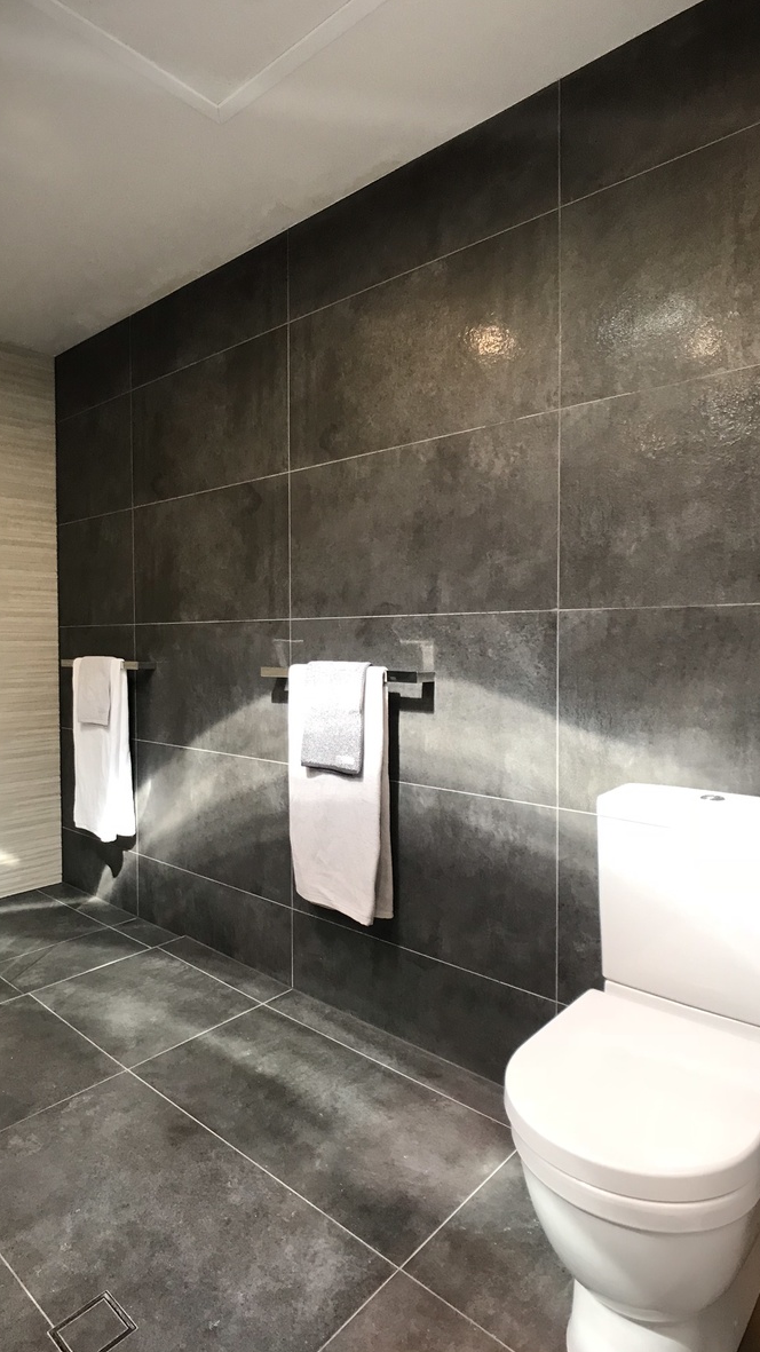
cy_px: 675
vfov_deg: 62.6
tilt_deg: -1.3
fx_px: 1111
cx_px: 358
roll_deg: +0.5
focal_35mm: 31
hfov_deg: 37.8
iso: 40
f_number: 1.8
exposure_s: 1/33
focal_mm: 3.99
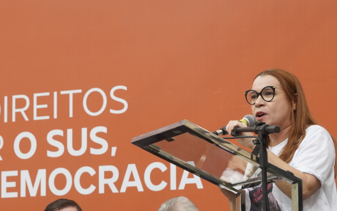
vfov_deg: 10.1
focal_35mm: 130
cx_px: 89
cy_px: 169
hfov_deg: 16.0
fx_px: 1194
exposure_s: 1/125
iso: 8000
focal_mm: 78
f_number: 6.7
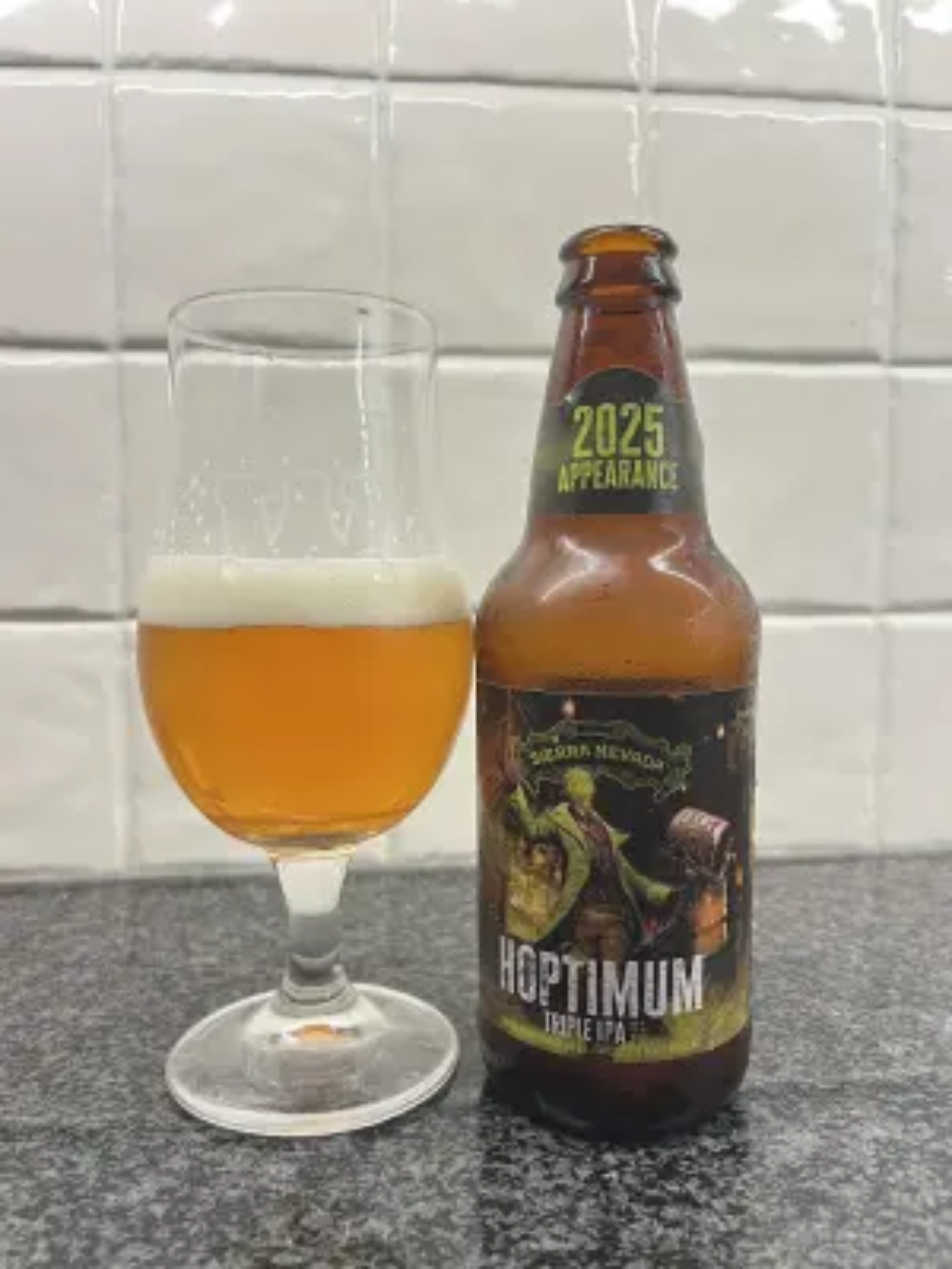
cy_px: 634
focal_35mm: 26
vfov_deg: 67.3
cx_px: 476
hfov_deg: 53.1
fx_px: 953
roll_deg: +0.3
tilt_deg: -5.4
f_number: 1.6
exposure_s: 1/50
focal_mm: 5.1
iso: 100
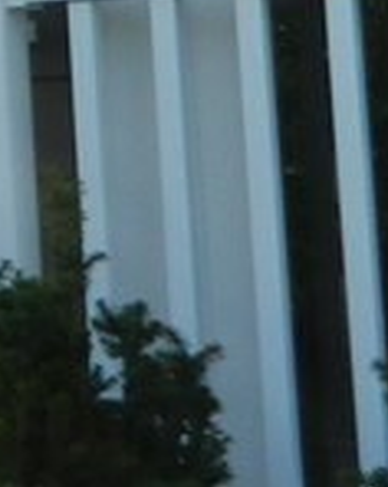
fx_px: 2431
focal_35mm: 169
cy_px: -33
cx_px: -1246
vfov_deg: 11.3
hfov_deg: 6.8
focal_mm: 4.5
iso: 80
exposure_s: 1/500
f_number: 3.1
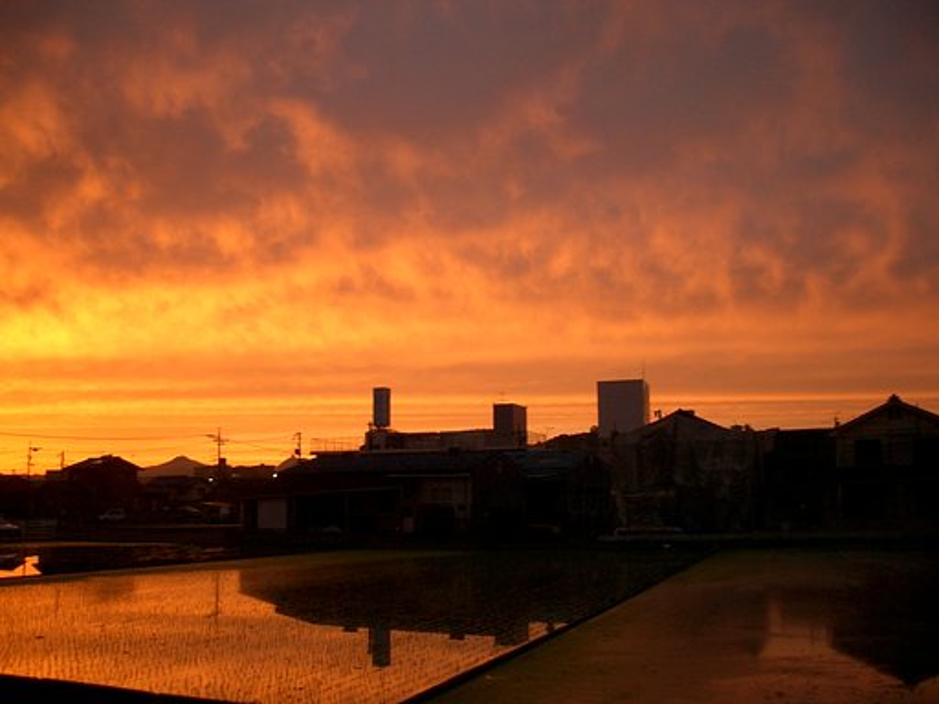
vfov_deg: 40.7
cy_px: 352
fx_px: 949
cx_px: 470
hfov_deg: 52.6
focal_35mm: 35
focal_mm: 5.8
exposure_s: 1/60
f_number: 2.6
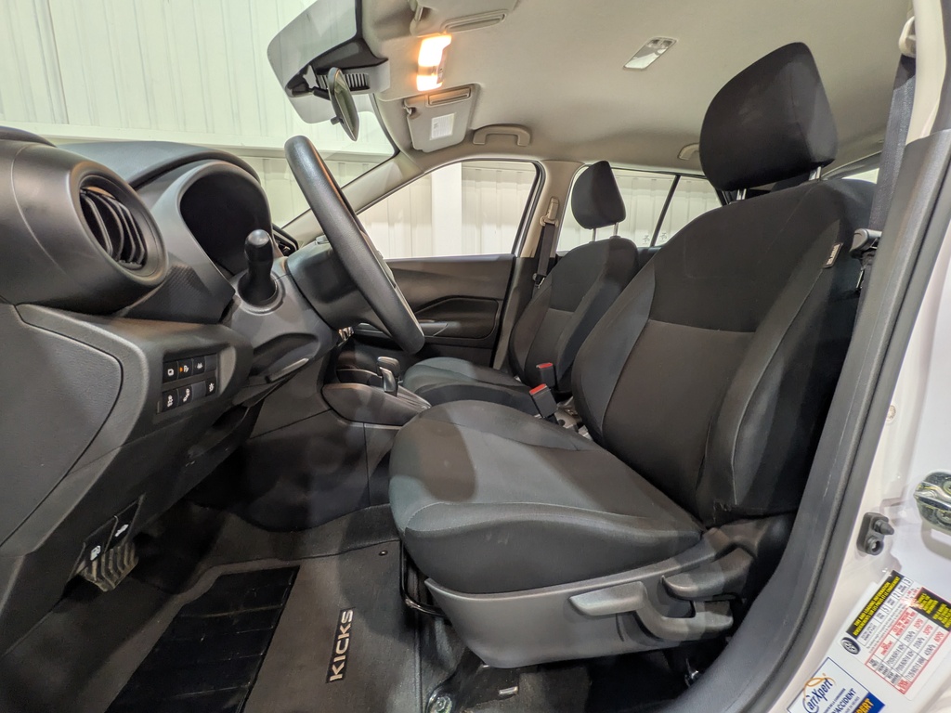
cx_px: 476
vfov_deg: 85.7
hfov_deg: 102.1
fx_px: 385
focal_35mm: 14
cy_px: 356
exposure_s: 1/30
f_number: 2.2
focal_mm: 1.83
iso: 53
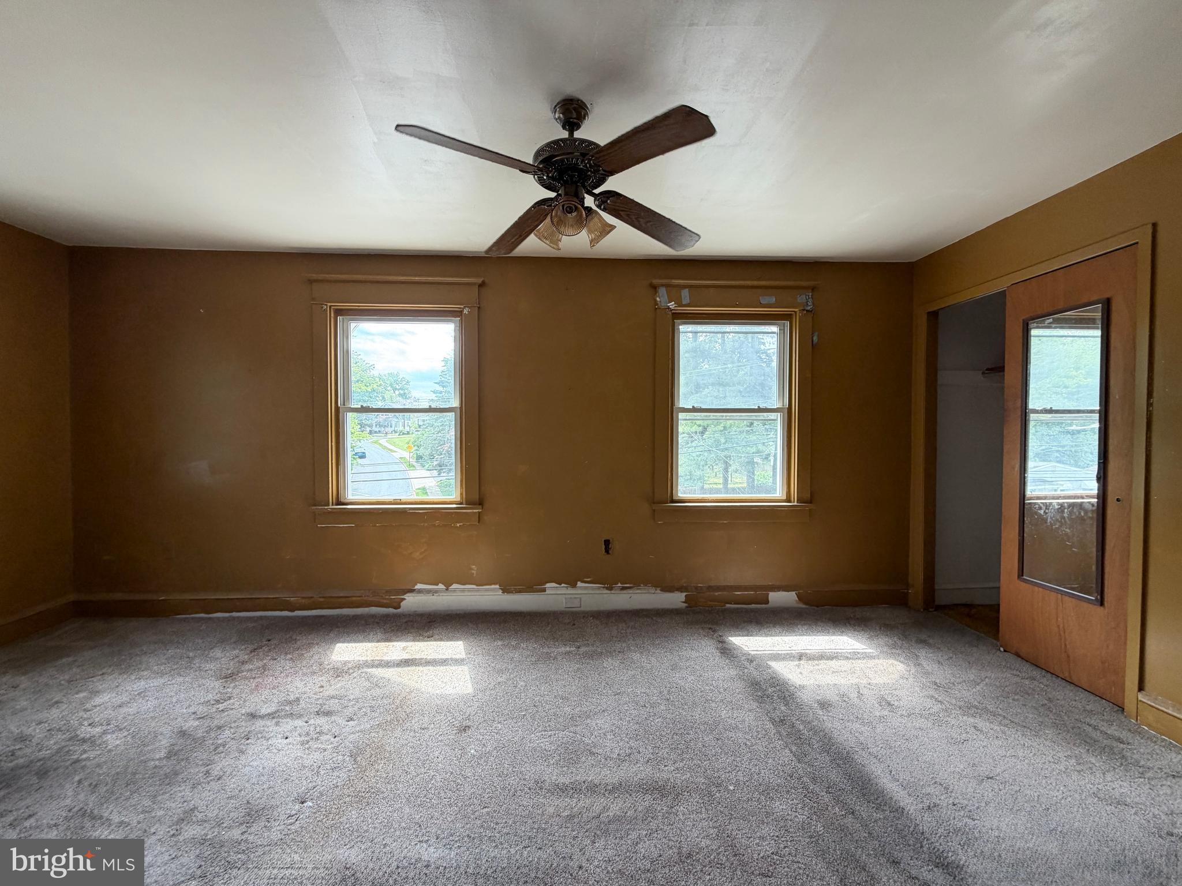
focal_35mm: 14
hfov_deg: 102.1
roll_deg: +0.3
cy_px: 443
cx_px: 591
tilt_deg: -2.3
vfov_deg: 85.7
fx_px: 478
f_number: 2.2
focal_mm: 2.22
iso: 80
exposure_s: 1/121
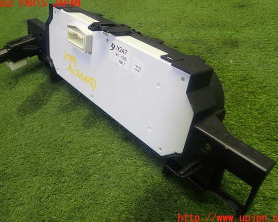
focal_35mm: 32
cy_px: 111
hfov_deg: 55.7
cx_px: 140
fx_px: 263
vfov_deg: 45.8
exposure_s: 1/60
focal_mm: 5.4
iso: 200
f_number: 2.3
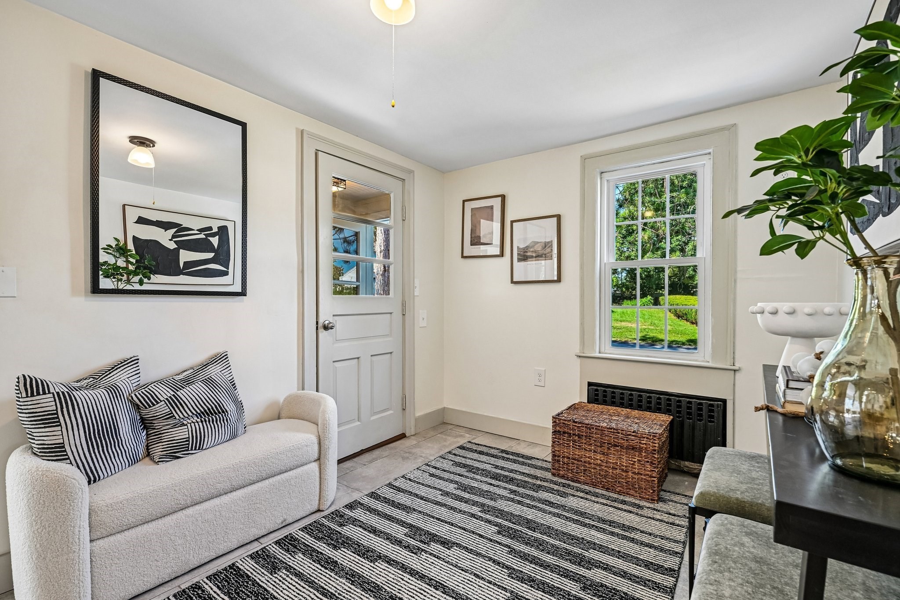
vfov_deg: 73.7
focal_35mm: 16
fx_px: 400
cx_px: 450
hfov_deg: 96.7
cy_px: 300
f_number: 8
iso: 400
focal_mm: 16
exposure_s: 1/13
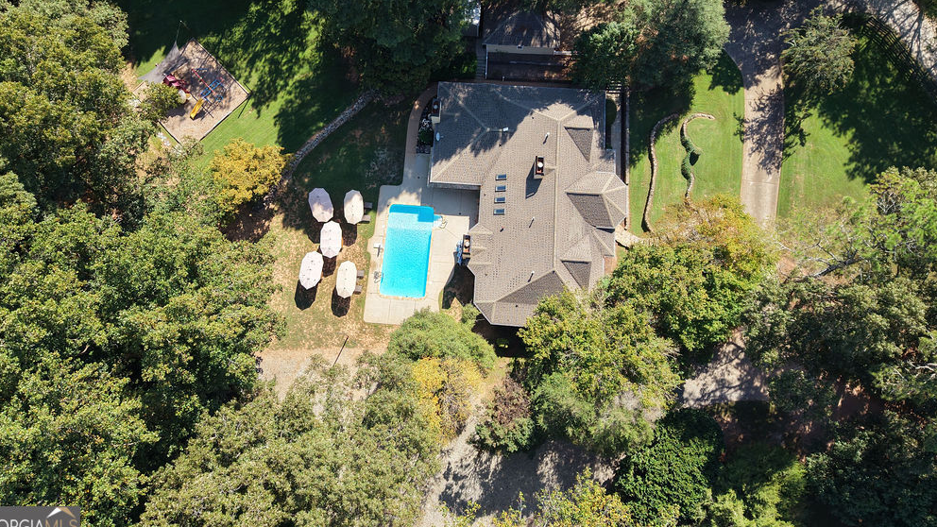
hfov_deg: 69.8
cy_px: 179
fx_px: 671
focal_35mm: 27
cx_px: 456
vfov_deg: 42.4
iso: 350
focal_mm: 8.67
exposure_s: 1/80
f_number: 1.8
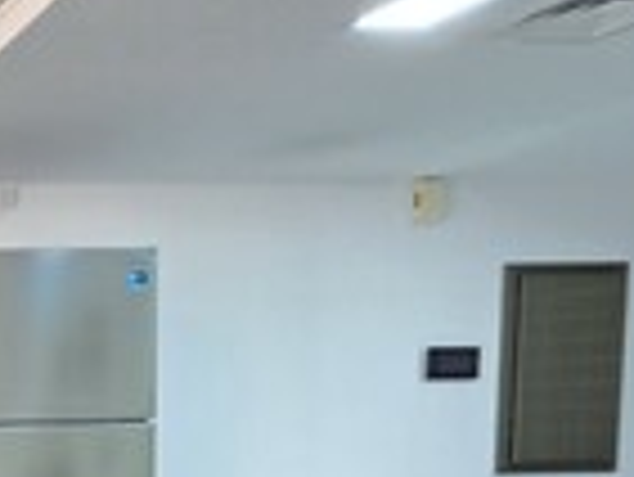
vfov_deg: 31.9
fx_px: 770
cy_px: 470
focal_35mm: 42
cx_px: -357
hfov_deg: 27.3
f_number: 1.9
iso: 160
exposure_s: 1/50
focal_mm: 2.2
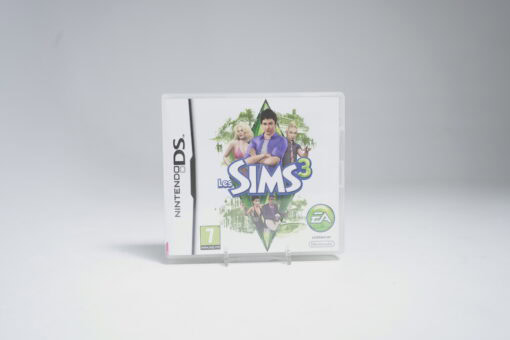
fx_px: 482
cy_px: 170
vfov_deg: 38.9
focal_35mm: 34
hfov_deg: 55.8
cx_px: 255
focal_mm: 34
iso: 640
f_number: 5.6
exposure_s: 1/20
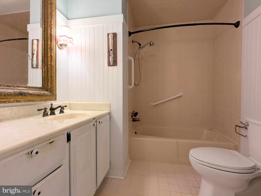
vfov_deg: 78.1
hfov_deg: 94.5
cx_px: 130
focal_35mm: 16
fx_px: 121
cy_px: 98
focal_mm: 2.35
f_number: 2.2
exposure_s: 1/40
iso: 58
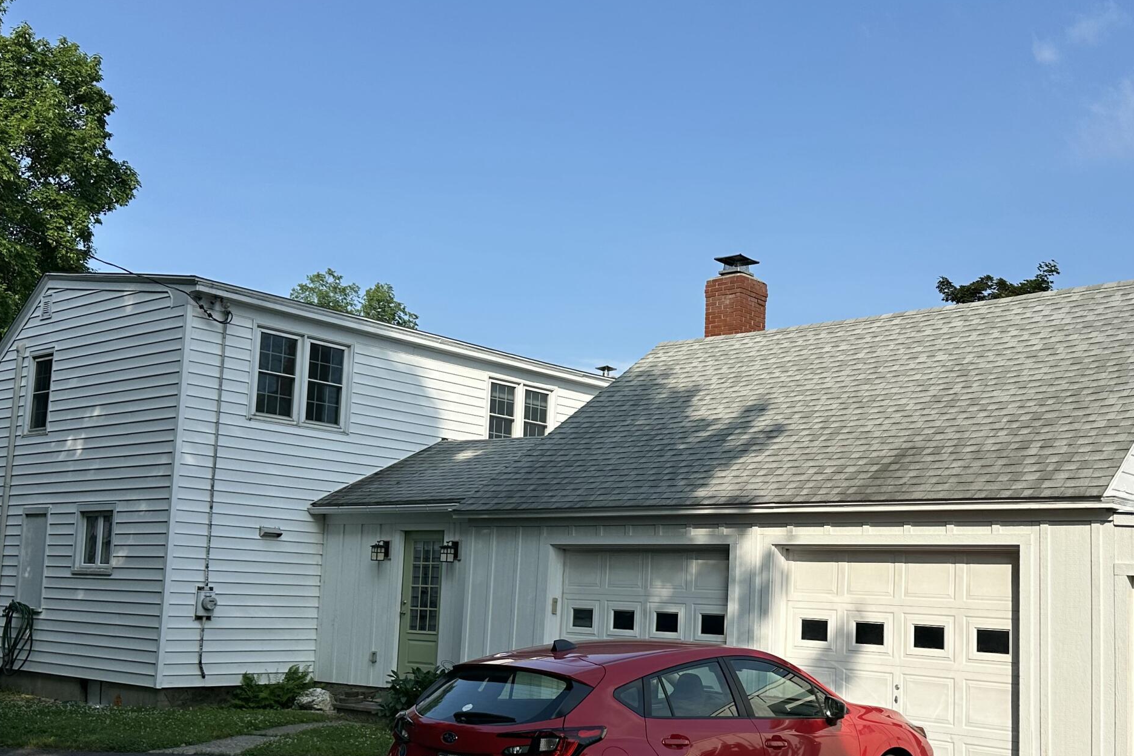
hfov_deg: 48.2
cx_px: 678
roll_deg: -2.0
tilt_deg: +6.3
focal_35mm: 40
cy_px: 452
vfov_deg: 33.3
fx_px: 1260
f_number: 1.78
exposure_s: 1/5263
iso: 80
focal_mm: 6.86
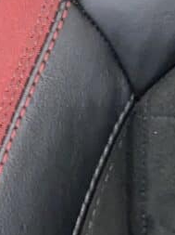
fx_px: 1020
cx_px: 461
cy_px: -341
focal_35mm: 151
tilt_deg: -7.4
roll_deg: -1.0
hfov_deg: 8.7
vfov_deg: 10.9
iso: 32
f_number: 1.8
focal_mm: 4.25
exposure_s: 1/24
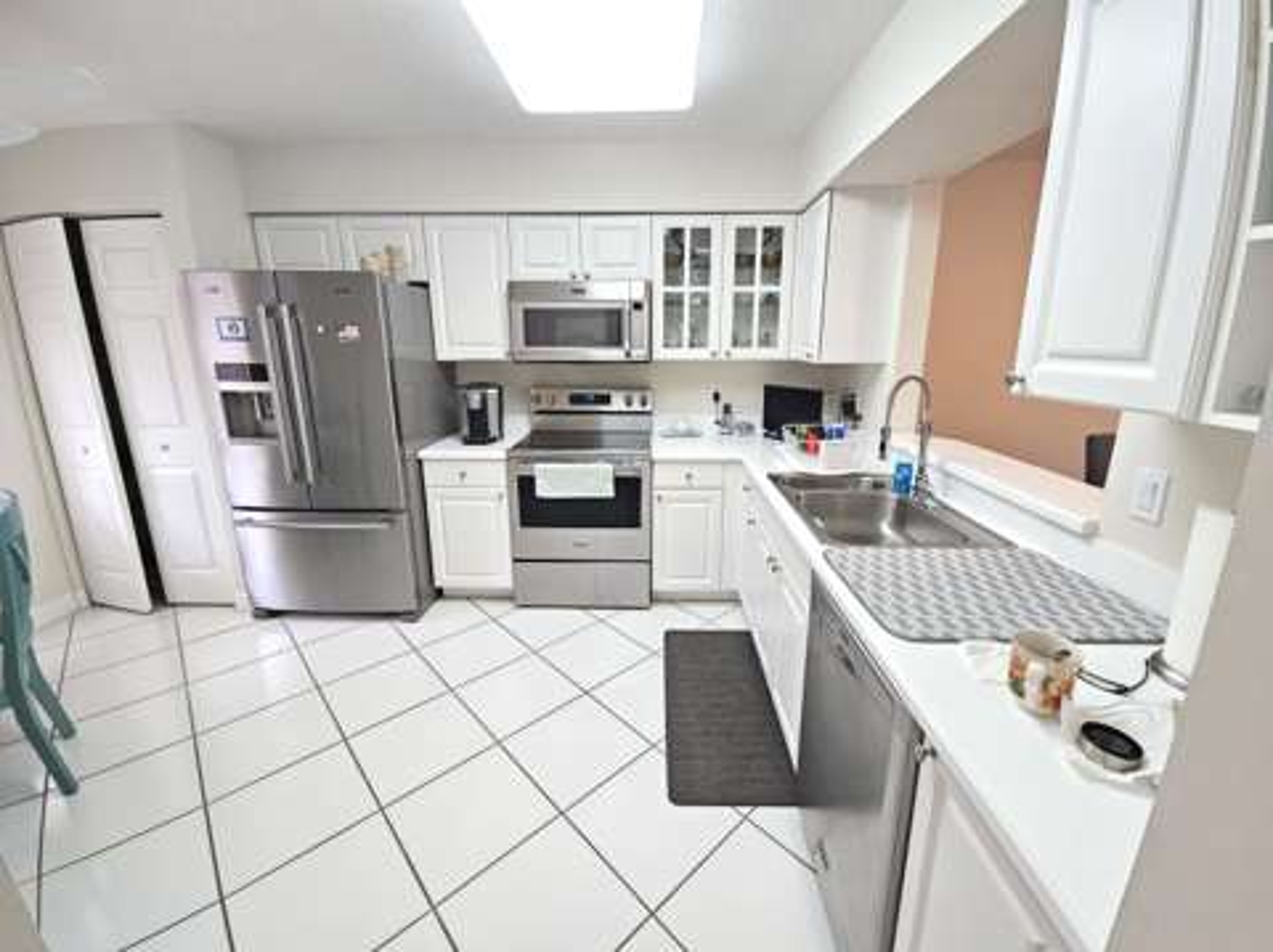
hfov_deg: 106.2
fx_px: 478
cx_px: 636
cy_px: 476
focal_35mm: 13
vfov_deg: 89.8
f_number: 2.2
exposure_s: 1/60
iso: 200
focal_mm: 2.2
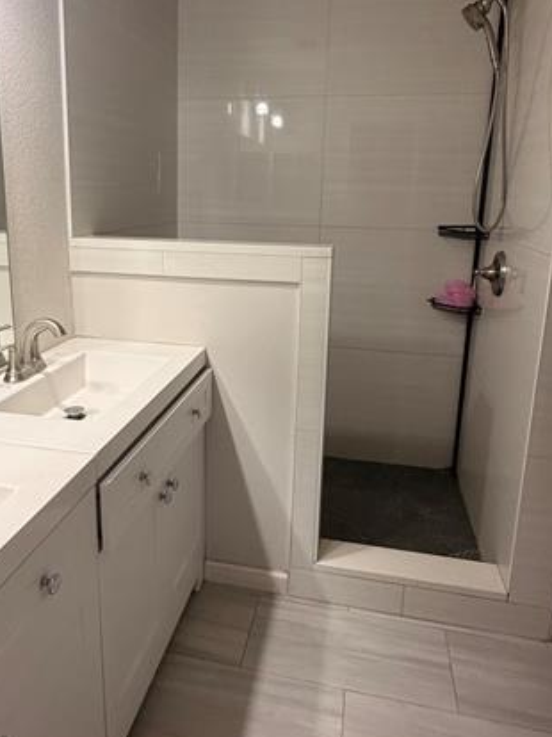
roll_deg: -2.3
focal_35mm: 26
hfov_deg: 52.9
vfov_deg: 66.9
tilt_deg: -11.0
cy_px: 308
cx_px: 248
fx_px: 553
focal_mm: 2.22
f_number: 2.2
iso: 320
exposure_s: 1/80
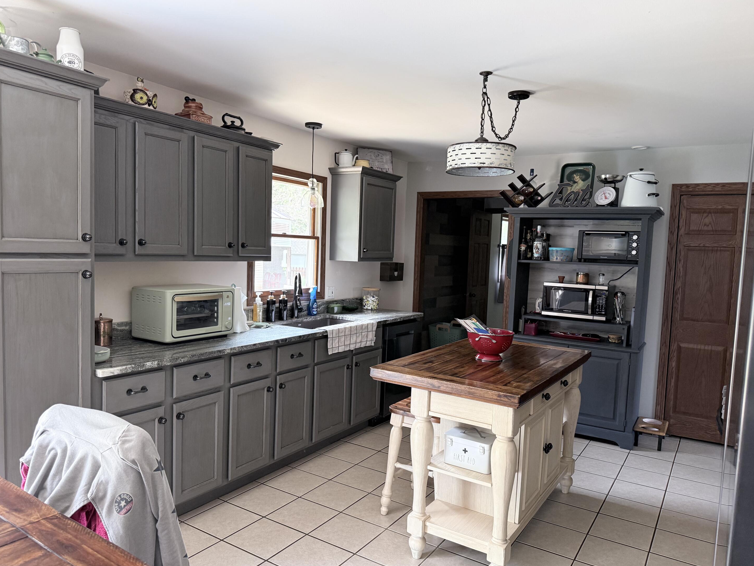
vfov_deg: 54.9
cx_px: 366
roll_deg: -2.2
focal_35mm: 25
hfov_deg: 69.4
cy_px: 289
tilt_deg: -4.1
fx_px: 545
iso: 250
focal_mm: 6.76
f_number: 1.78
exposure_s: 1/60
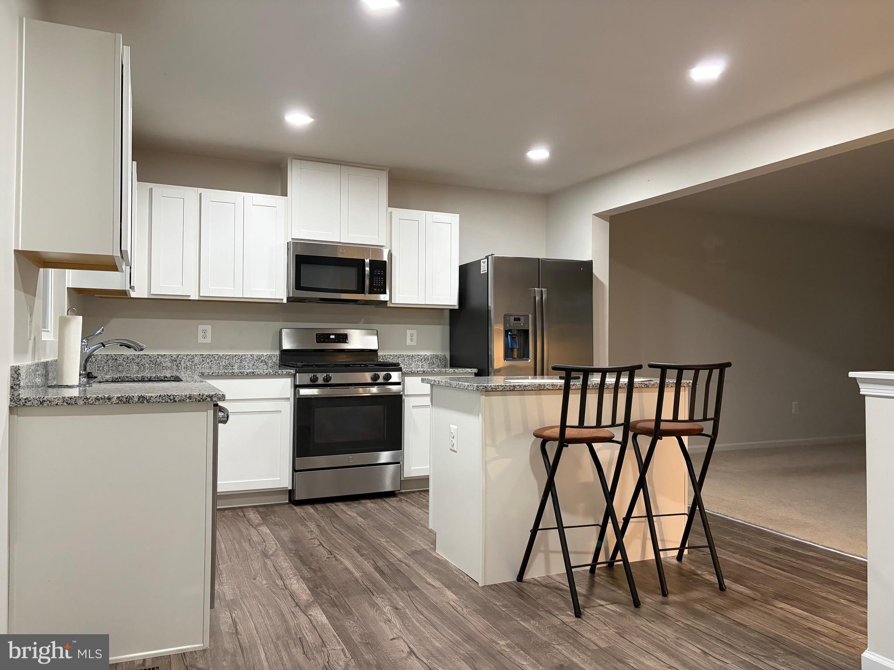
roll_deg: +0.1
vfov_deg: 53.1
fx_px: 671
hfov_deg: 67.3
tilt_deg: +0.7
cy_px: 335
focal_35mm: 26
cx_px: 447
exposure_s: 1/60
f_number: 1.6
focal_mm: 5.96
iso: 320
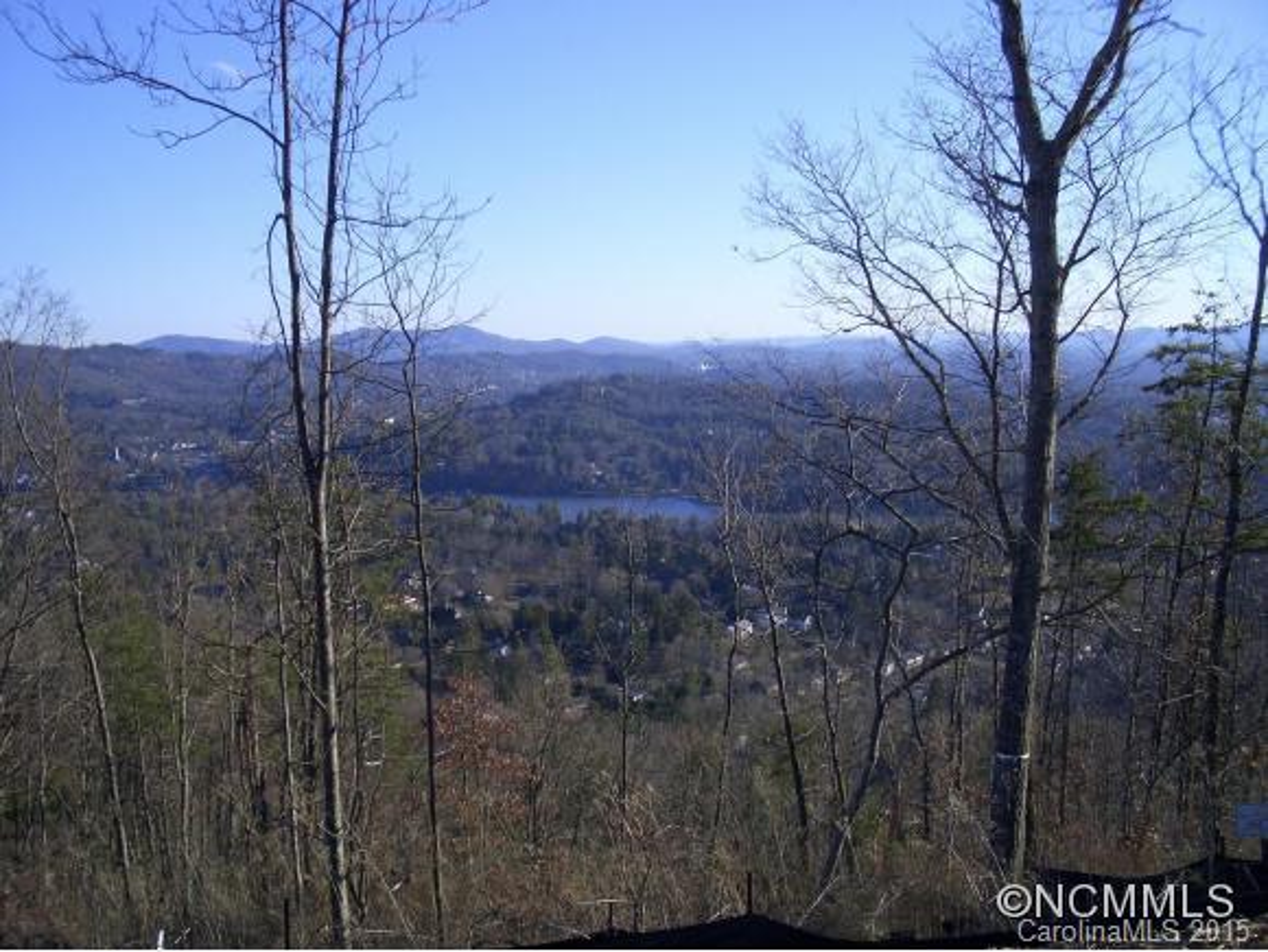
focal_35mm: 35
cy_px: 476
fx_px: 1283
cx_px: 634
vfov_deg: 40.8
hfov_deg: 52.6
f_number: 4.3
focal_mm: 5.8
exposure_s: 1/400
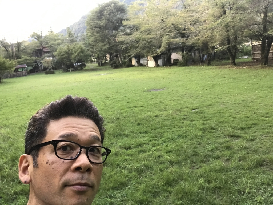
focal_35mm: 32
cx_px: 136
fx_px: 252
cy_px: 102
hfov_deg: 56.8
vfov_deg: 44.2
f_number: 2.2
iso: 32
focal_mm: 2.87
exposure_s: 1/30
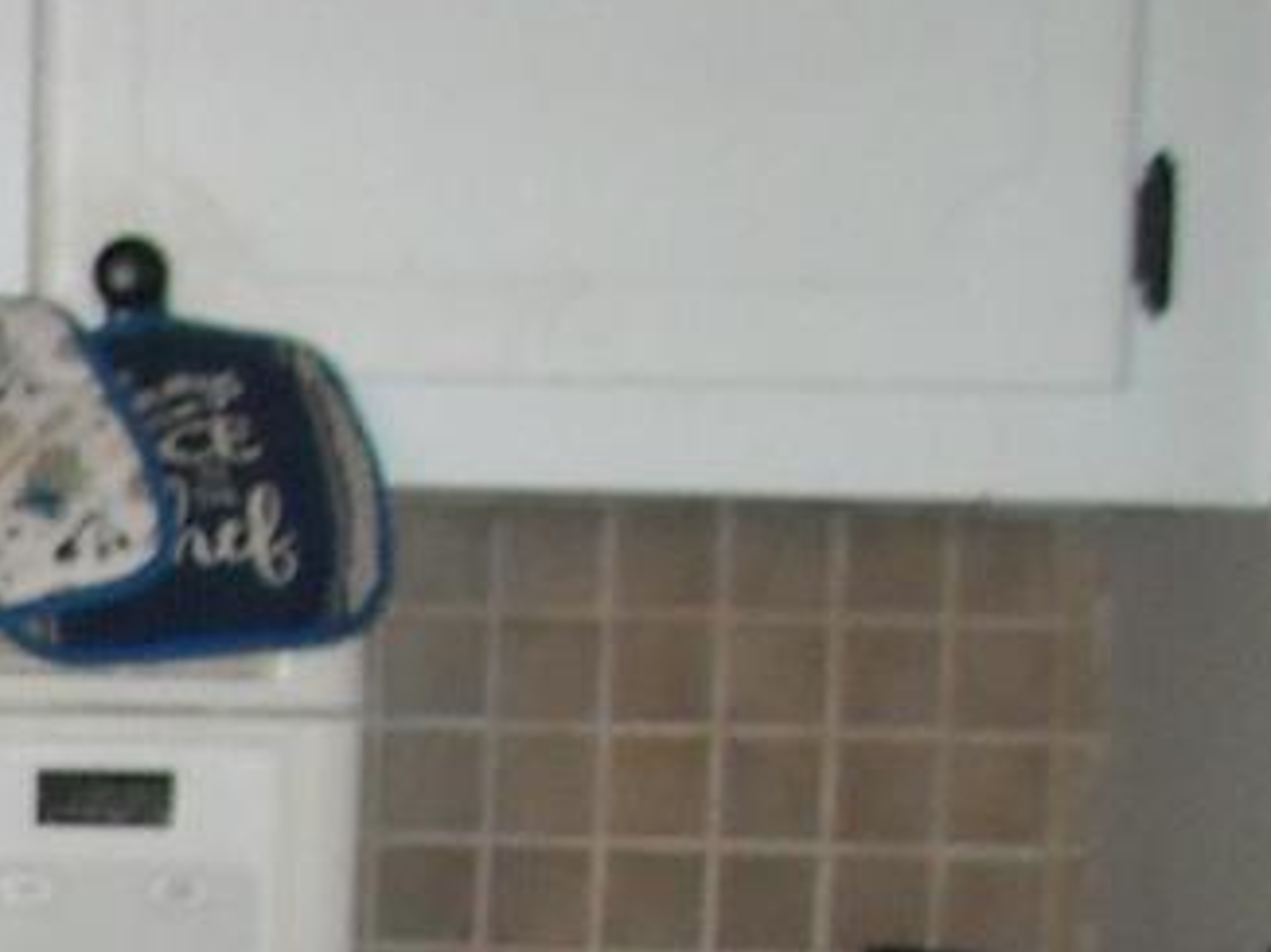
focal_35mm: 172
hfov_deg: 10.3
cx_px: -1571
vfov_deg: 8.4
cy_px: 1549
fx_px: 6311
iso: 200
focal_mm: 5.7
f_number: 2.8
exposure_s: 1/60
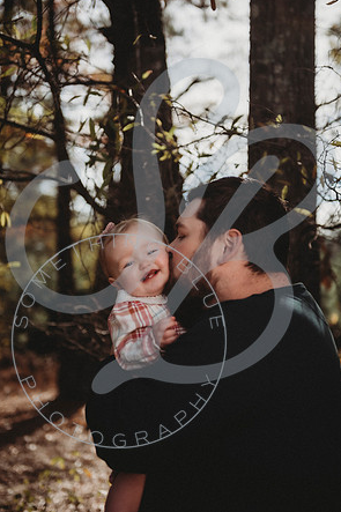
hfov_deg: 22.2
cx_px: 171
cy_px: 253
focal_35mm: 61
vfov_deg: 32.9
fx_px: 867
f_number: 2.8
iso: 100
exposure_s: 1/1250
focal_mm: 60
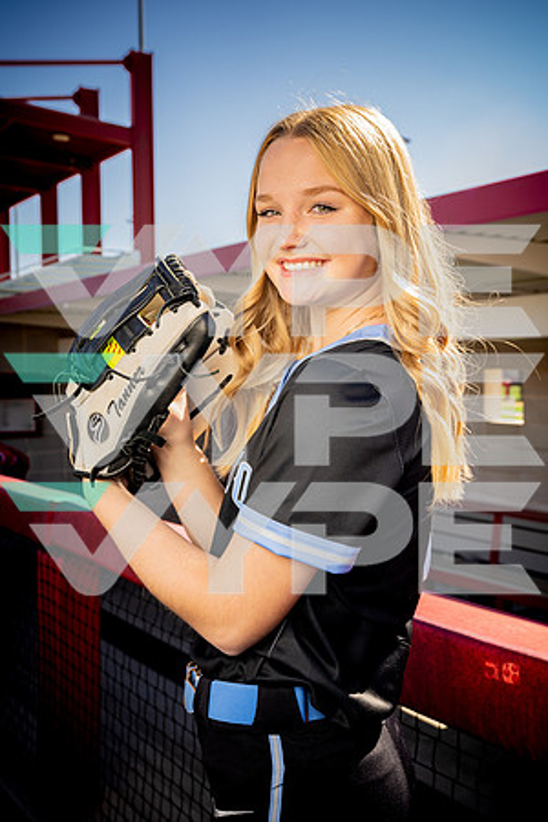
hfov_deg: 31.2
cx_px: 274
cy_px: 411
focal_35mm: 43
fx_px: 982
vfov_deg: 45.4
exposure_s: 1/250
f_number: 7.1
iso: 250
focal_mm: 43
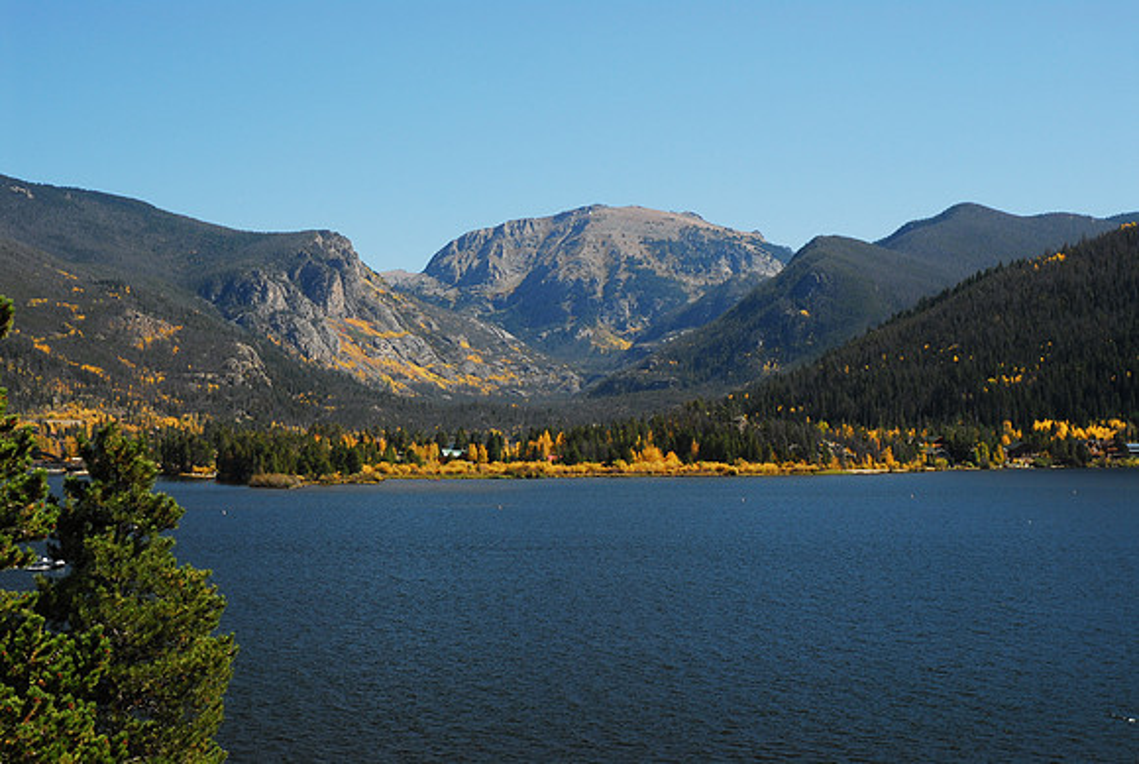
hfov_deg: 30.5
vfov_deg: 20.7
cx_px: 570
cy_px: 382
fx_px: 2092
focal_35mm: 66
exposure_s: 1/80
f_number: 8
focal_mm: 44
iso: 160
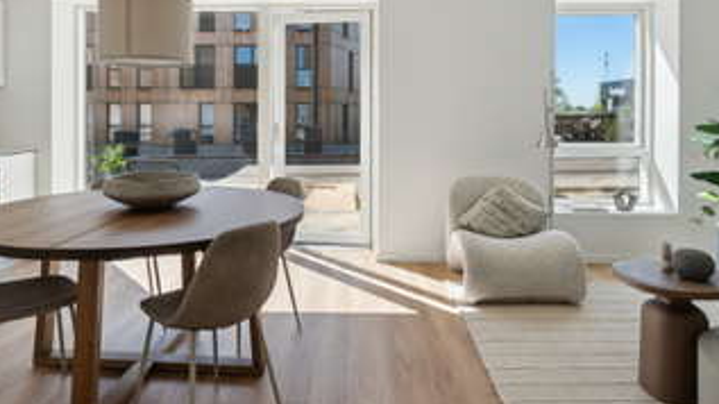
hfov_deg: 71.8
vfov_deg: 43.9
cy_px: 150
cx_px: 345
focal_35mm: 26
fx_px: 496
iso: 200
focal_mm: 12.5
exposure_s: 1/100
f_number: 8
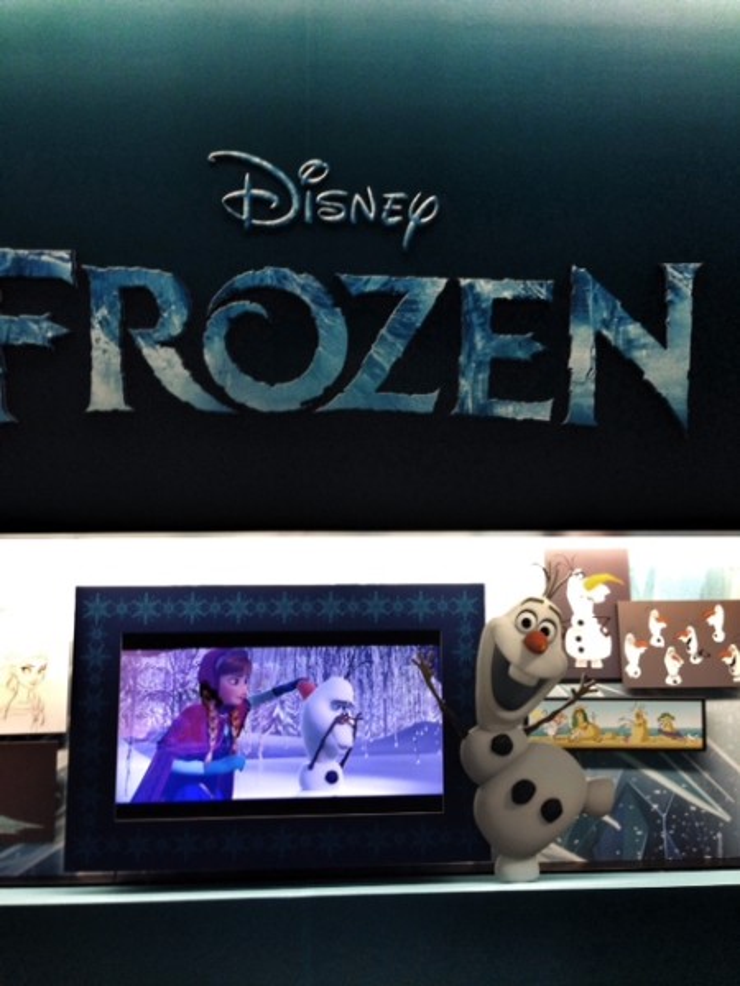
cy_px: 493
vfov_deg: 55.4
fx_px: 941
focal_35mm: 33
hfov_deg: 42.9
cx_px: 370
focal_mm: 4.12
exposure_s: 1/20
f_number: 2.4
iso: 50
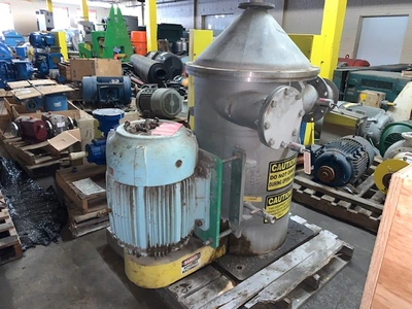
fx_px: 309
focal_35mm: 26
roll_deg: -2.6
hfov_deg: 67.3
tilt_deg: -19.4
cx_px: 206
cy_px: 154
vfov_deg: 53.1
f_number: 1.8
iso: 125
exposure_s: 1/11
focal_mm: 4.25
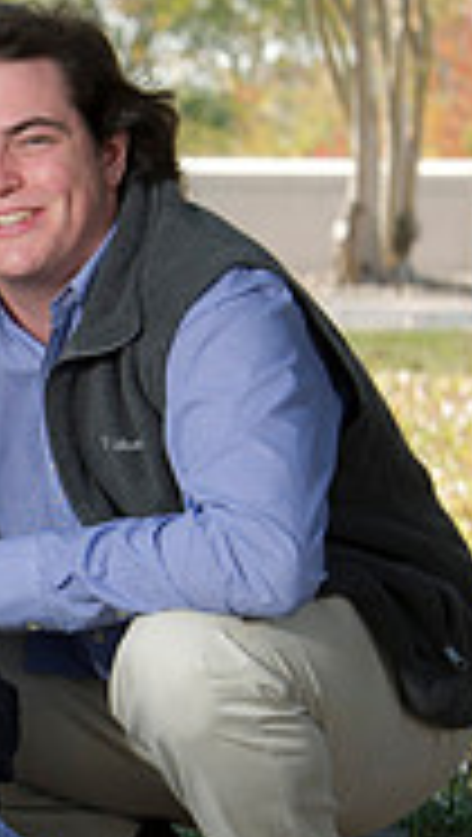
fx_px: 9675
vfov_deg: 4.9
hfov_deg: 2.8
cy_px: 472
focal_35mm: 436
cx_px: -409
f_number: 6.3
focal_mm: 102
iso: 160
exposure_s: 1/125
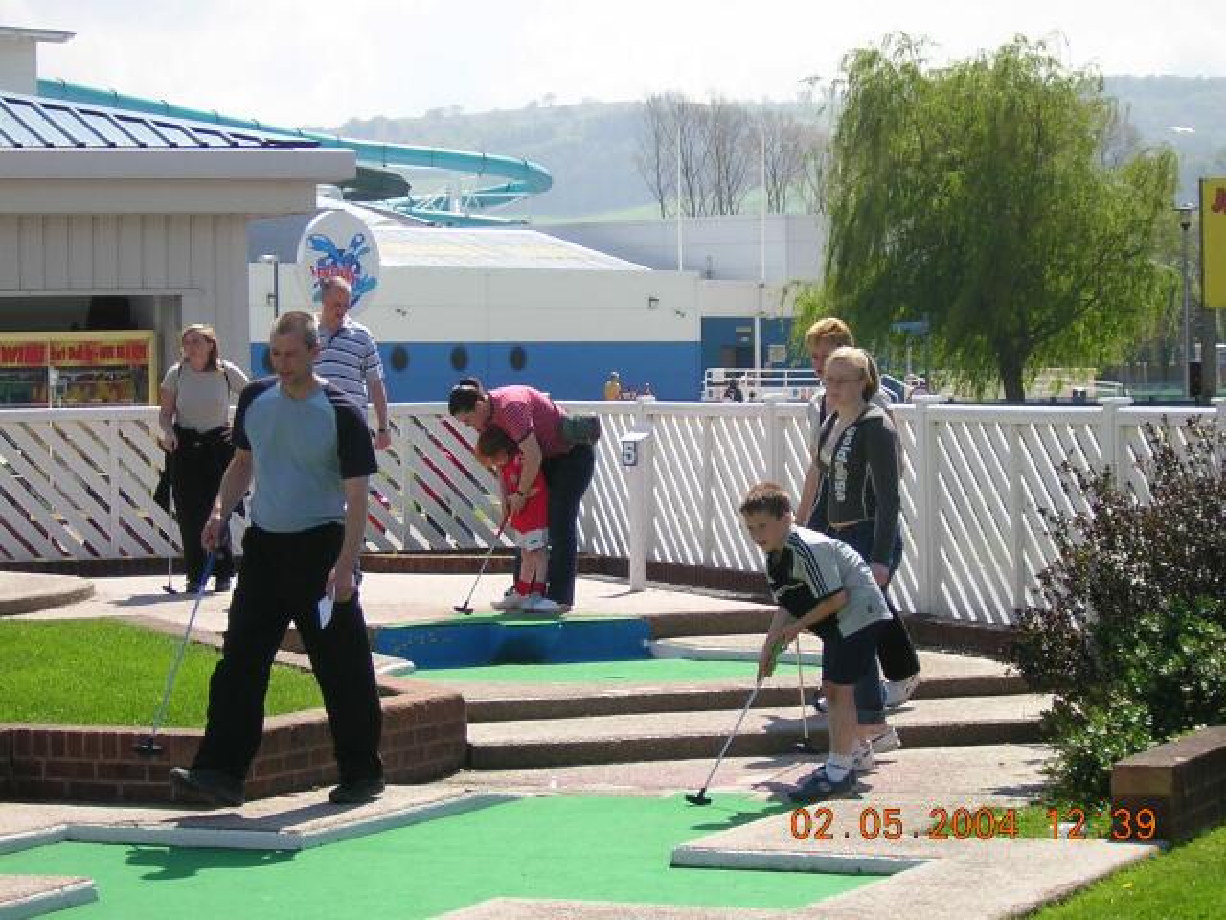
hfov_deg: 18.2
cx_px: 613
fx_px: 3825
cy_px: 460
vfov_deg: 13.7
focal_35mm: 108
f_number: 4.7
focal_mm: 14.1
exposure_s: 1/337
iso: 100
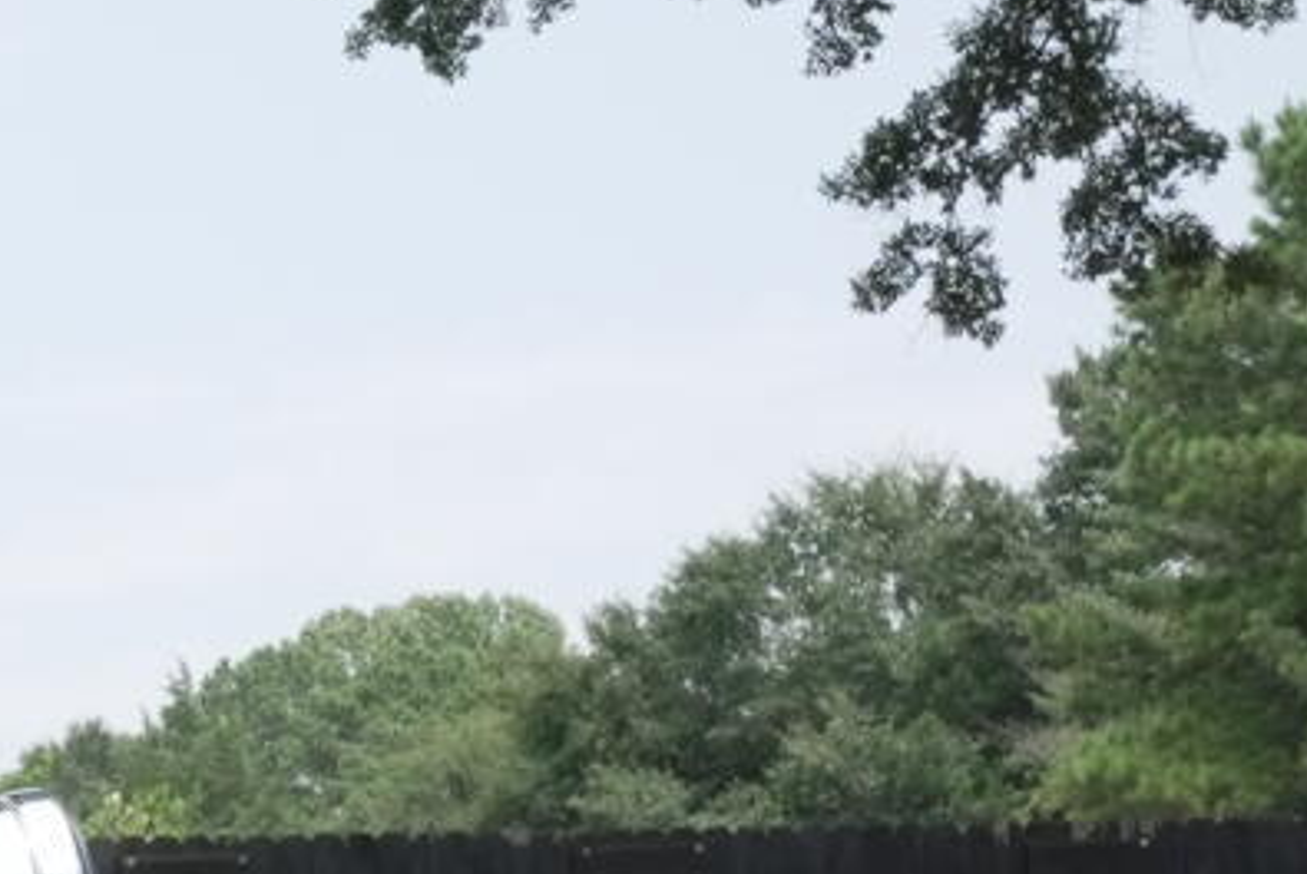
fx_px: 6033
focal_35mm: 166
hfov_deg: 10.8
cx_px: -1645
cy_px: 1443
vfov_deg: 8.1
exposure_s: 1/500
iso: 1250
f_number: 13
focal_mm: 32.8
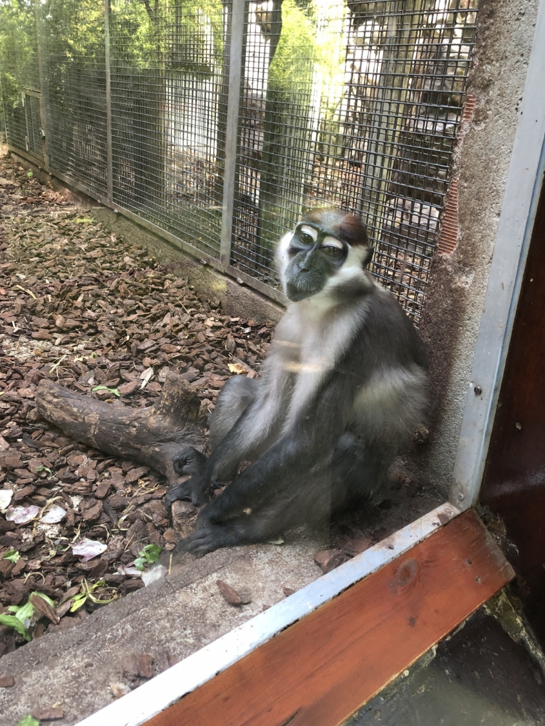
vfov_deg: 63.4
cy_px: 363
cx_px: 272
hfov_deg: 49.7
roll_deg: -6.0
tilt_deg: -23.9
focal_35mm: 28
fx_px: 588
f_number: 1.8
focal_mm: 3.99
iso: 40
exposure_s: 1/24
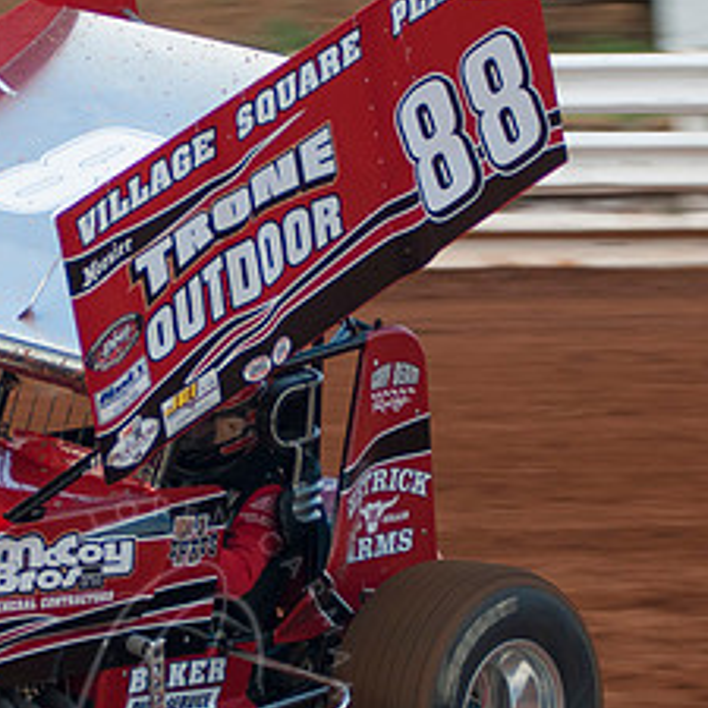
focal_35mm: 263
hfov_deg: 6.7
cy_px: 393
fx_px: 6086
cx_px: 160
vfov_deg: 6.7
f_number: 2.8
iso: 250
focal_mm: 80
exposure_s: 1/500
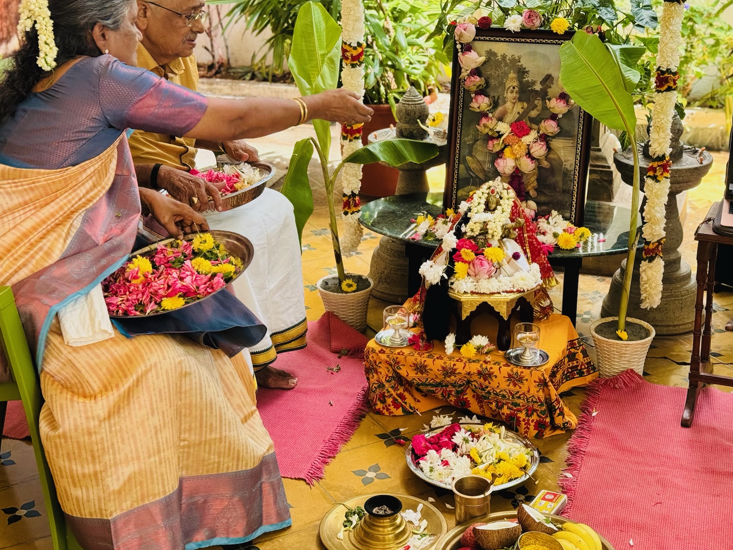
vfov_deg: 25.6
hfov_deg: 33.8
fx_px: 1207
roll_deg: +0.8
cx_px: 391
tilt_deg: -20.2
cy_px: 241
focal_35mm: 57
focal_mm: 6.76
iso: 64
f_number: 1.78
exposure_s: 1/171
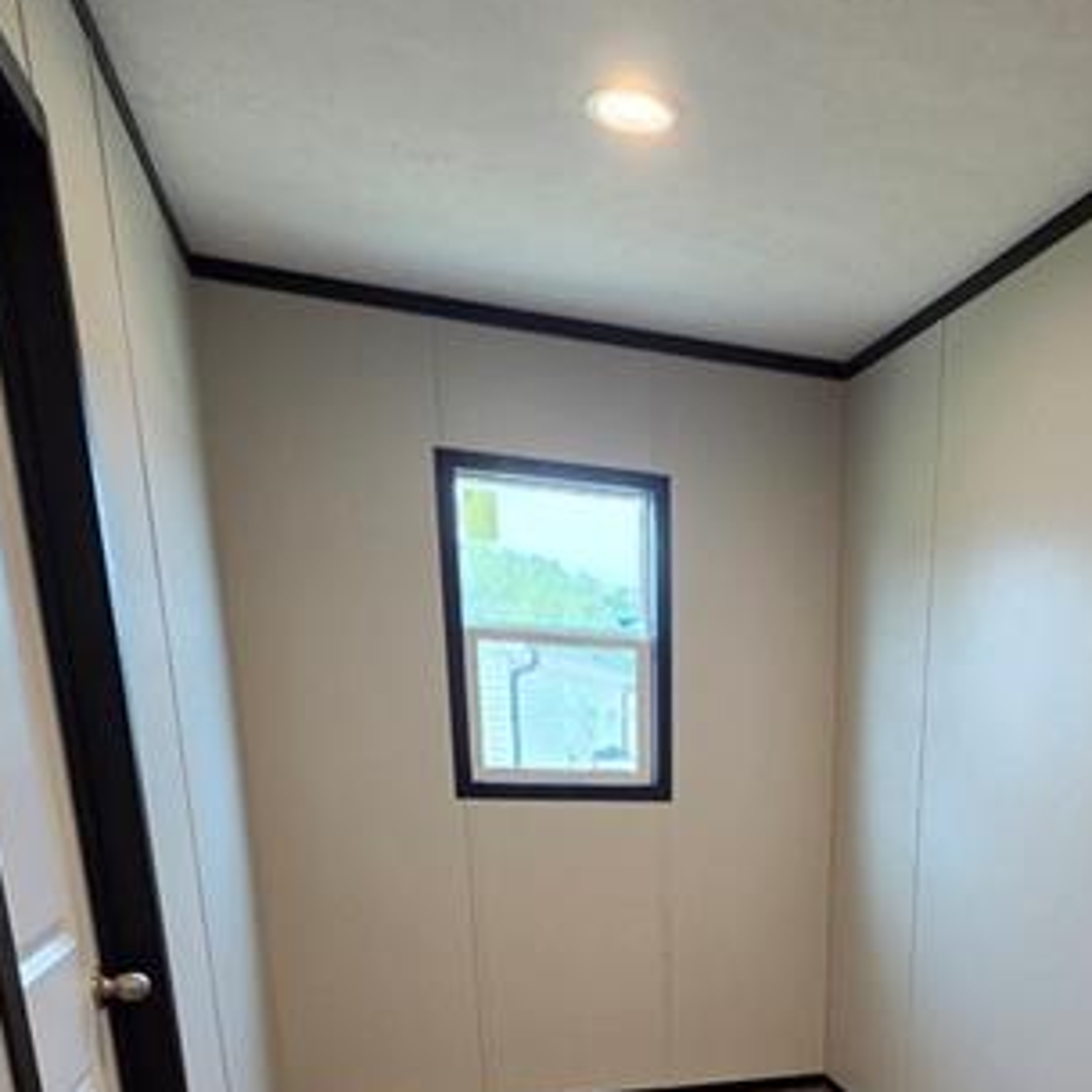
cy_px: 1067
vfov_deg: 47.3
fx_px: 1035
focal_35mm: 29
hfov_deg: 51.9
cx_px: 880
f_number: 2.2
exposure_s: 1/120
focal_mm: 2.2
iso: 250
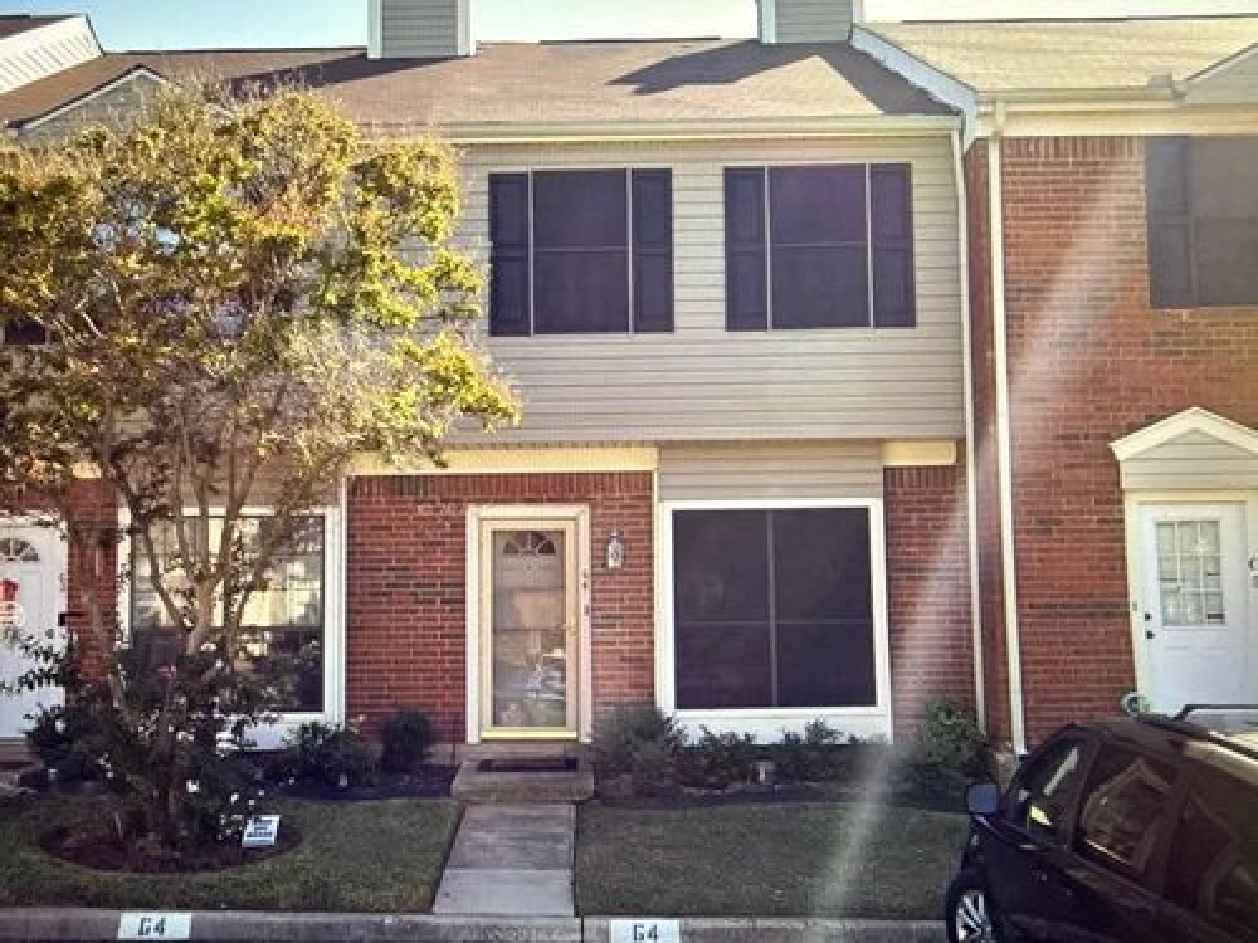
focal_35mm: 25
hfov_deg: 69.4
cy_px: 472
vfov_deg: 54.9
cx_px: 629
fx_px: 909
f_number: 2.2
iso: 250
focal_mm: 2.22
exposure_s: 1/60
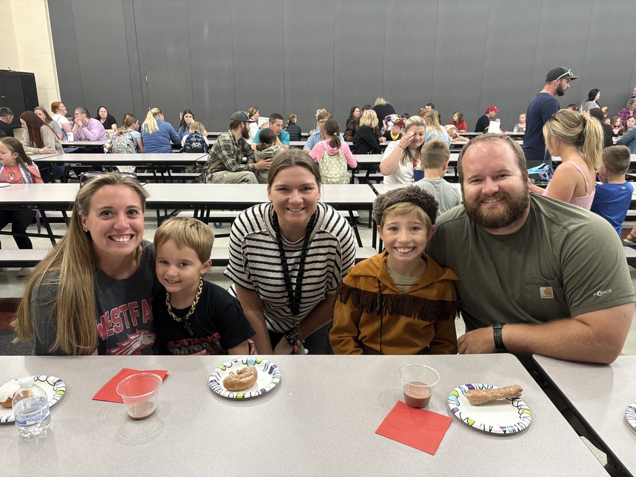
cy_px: 238
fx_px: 478
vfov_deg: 53.1
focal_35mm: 26
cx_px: 318
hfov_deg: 67.3
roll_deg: +0.8
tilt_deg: -16.2
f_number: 1.6
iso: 250
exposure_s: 1/60
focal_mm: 5.96
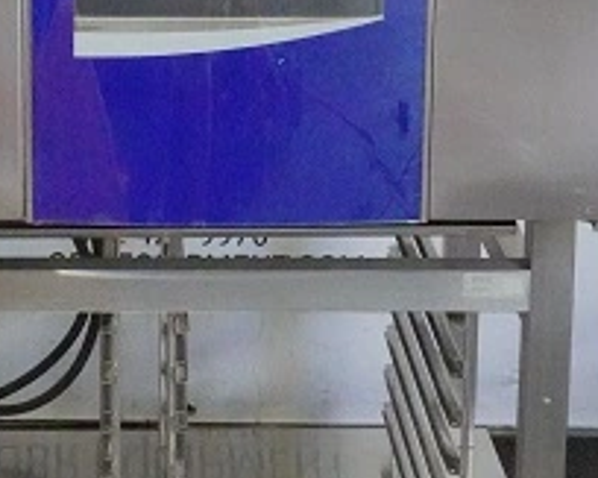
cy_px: 3
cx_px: 170
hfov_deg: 14.9
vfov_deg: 11.8
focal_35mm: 129
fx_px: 2282
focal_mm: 14.69
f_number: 11
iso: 5000
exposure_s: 1/40
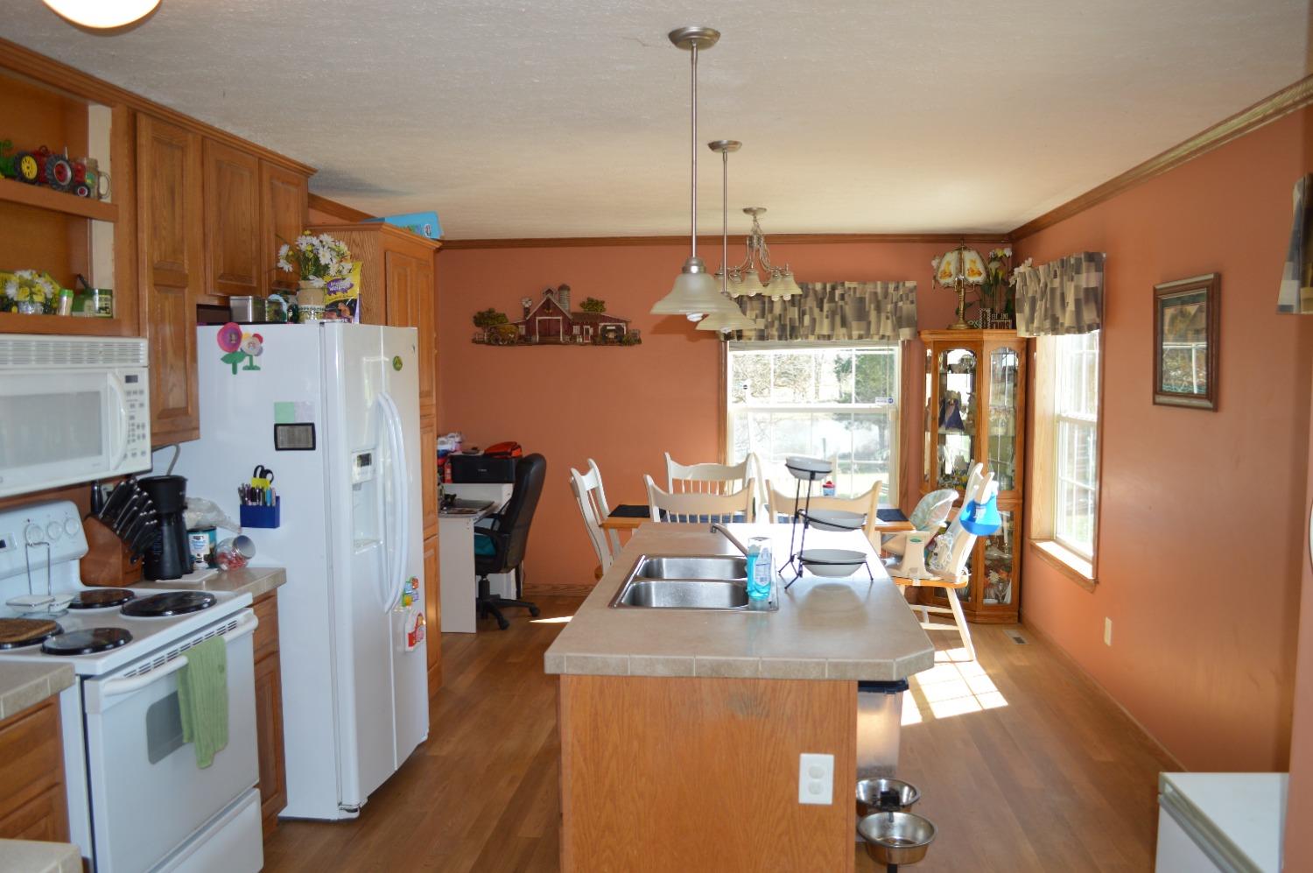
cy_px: 436
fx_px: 984
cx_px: 656
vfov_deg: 47.8
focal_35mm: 27
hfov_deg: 67.4
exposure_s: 1/125
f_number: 4
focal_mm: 18
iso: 320
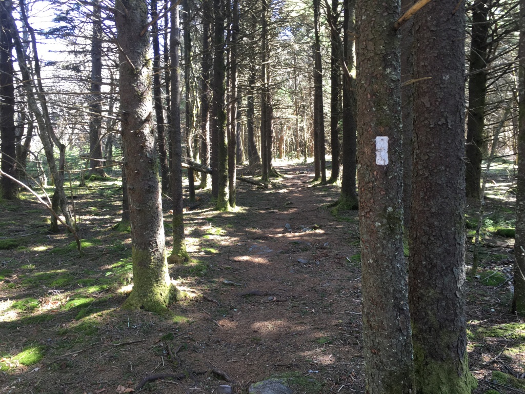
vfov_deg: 48.2
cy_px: 197
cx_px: 262
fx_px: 440
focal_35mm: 29
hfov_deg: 61.7
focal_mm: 4.15
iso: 32
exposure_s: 1/30
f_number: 2.2
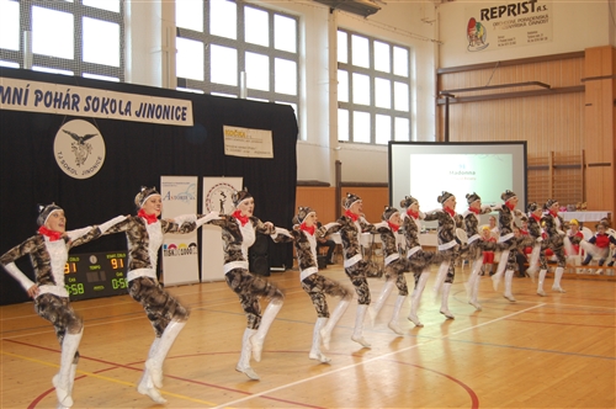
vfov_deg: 31.8
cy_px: 204
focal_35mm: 42
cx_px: 308
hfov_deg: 46.5
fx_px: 718
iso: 560
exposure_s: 1/60
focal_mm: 28
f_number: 4.2
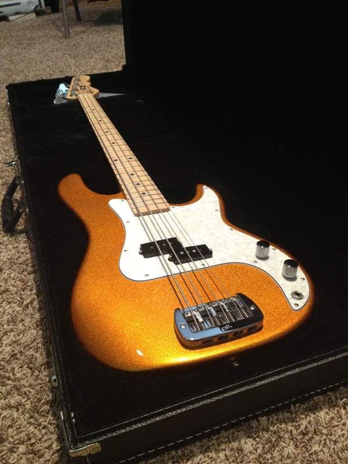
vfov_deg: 52.6
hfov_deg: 40.7
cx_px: 174
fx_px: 469
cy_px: 232
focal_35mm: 35
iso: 320
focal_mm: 4.28
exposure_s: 1/20
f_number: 2.4
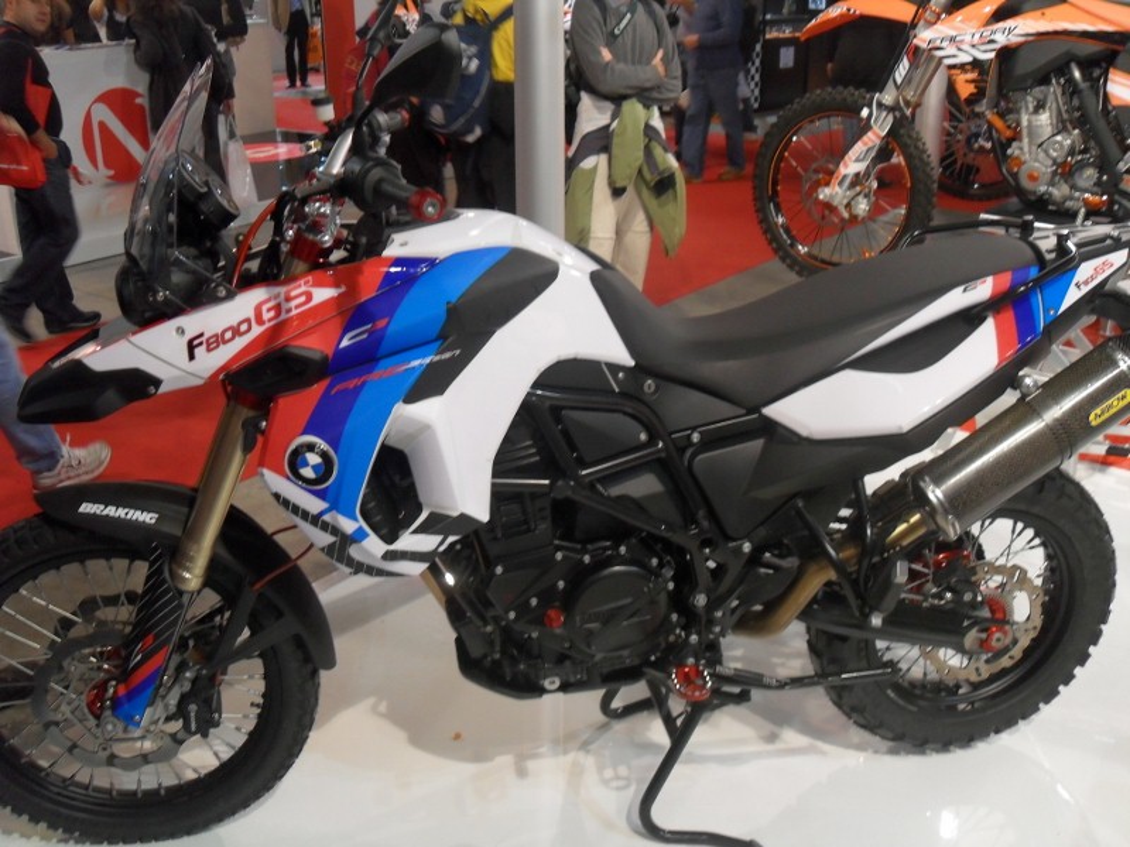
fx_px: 1143
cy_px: 424
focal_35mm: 35
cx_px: 565
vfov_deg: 40.7
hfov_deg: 52.6
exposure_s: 1/30
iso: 160
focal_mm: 6.2
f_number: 2.8
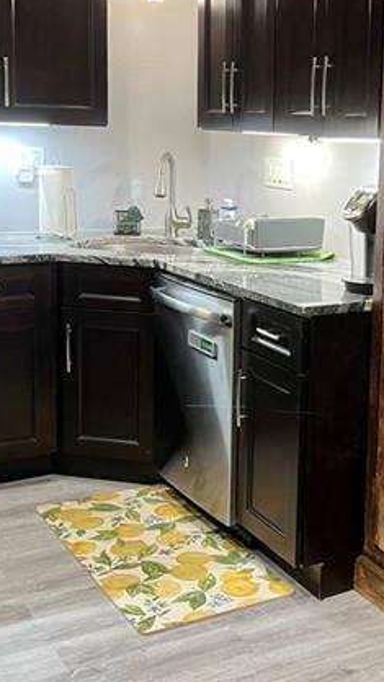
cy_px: 264
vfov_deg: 39.7
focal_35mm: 52
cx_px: 296
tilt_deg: -9.9
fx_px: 942
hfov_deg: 22.8
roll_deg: -1.5
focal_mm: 5.7
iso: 160
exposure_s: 1/60
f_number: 1.5
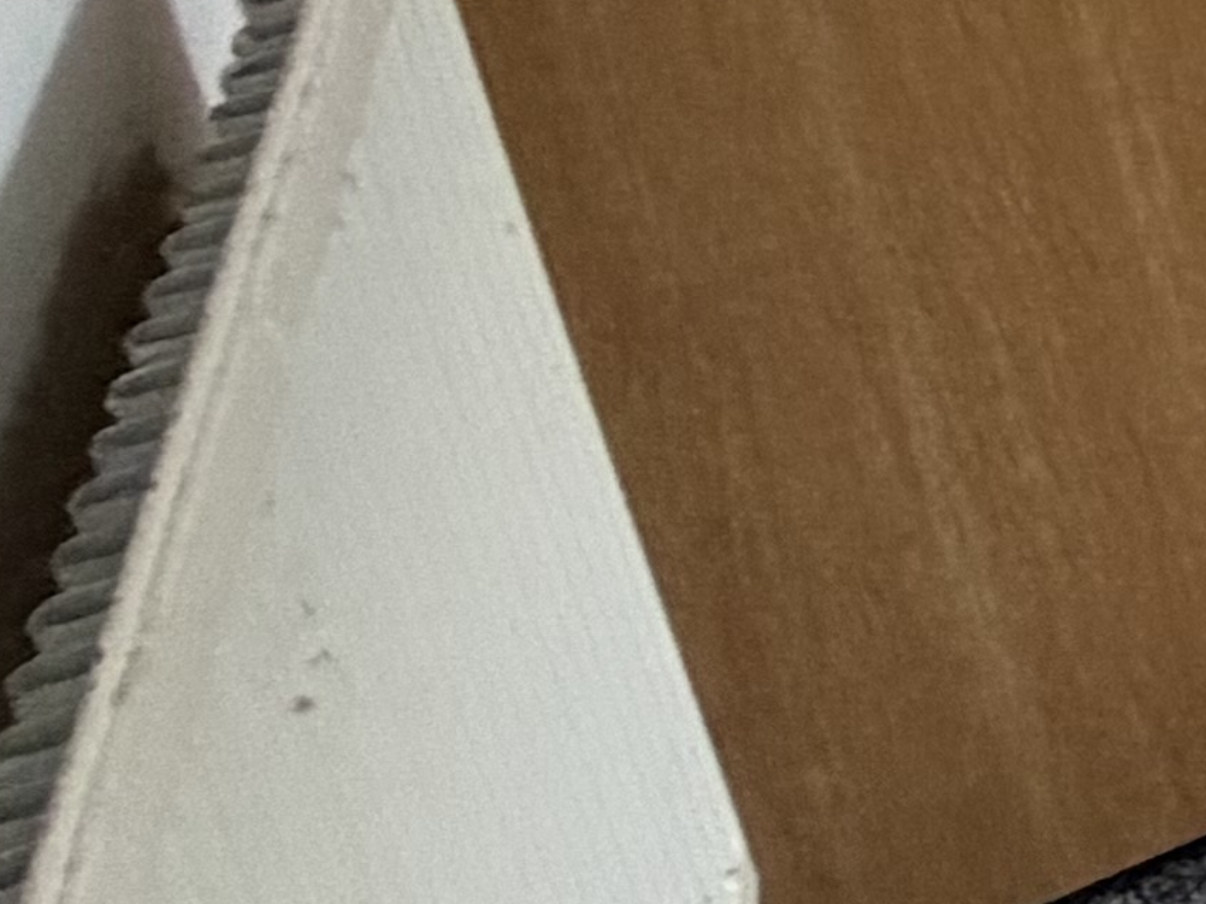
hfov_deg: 10.5
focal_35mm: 94
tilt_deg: -15.8
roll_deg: -1.6
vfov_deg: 13.3
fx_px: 3274
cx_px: 3914
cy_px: -954
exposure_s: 1/121
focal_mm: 2.22
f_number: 2.2
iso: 250
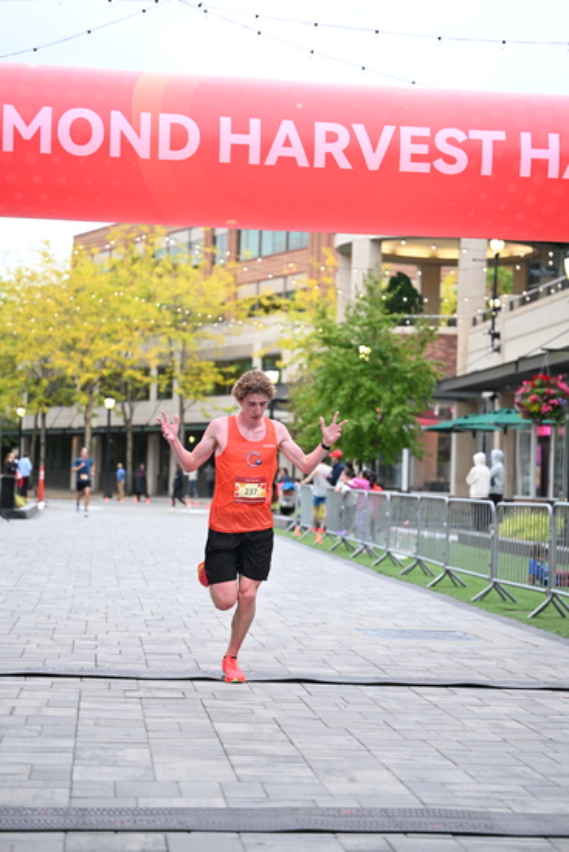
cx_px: 284
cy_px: 426
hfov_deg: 19.5
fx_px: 1658
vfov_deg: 28.8
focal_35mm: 70
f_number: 2.8
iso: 1600
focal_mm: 70
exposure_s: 1/800
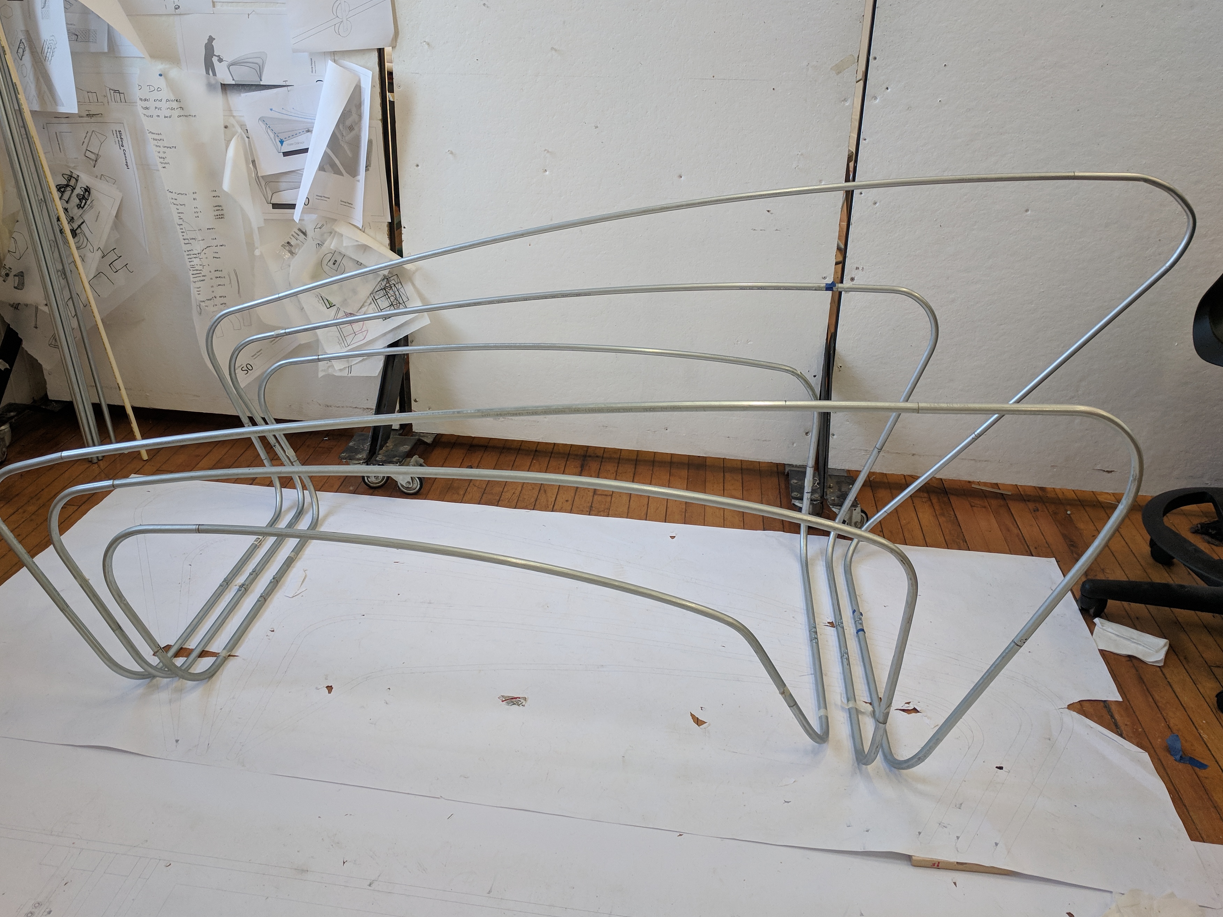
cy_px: 405
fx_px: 1060
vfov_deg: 46.7
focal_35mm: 30
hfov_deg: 59.8
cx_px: 544
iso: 251
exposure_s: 1/120
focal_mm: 4.67
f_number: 2
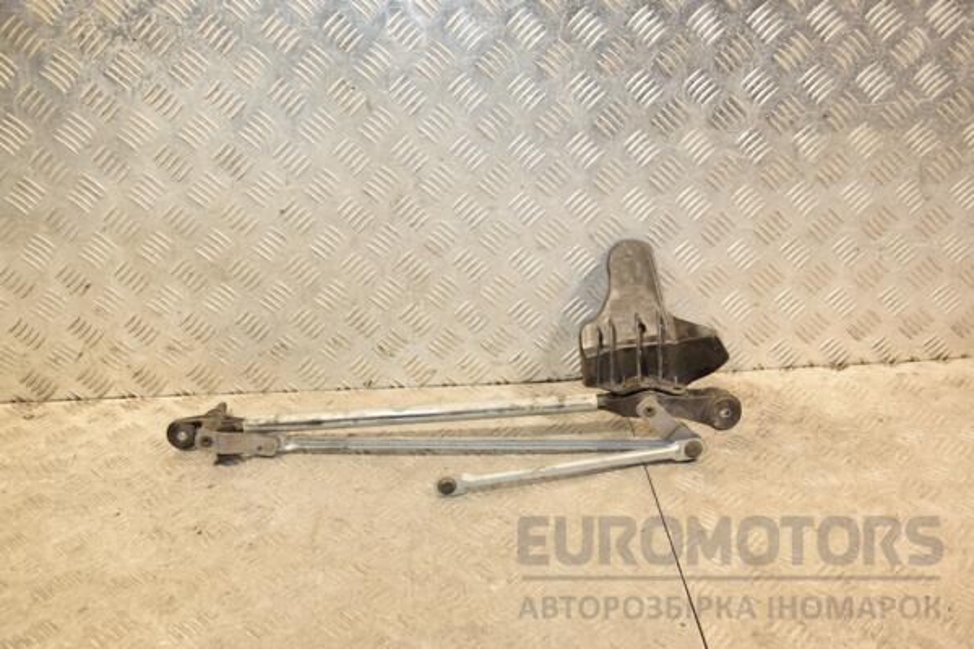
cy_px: 324
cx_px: 487
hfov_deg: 51.3
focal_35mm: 38
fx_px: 1015
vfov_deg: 35.5
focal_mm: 25
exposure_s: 1/200
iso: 800
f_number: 5
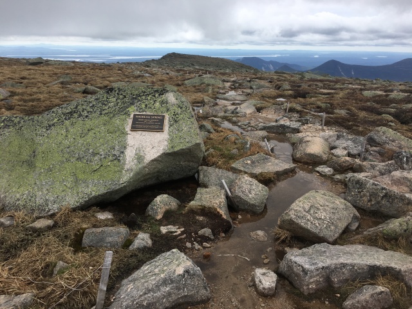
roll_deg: -1.2
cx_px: 206
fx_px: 345
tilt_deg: -16.9
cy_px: 154
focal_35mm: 29
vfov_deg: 48.2
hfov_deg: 61.7
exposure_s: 1/1261
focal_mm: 4.15
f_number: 2.2
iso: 25
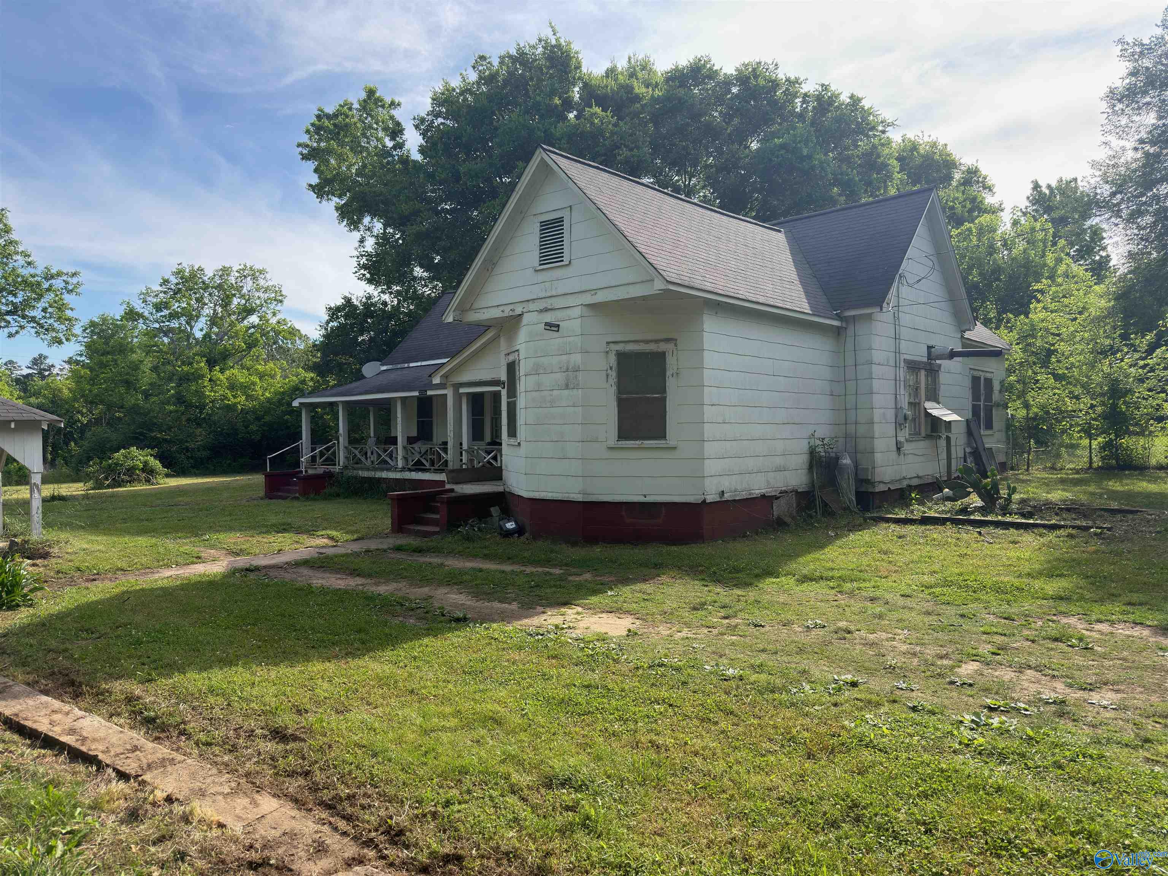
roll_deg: +0.9
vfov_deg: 56.8
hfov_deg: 71.6
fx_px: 810
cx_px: 584
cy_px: 438
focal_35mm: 24
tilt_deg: -2.1
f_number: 1.78
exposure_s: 1/2347
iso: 80
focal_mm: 6.76
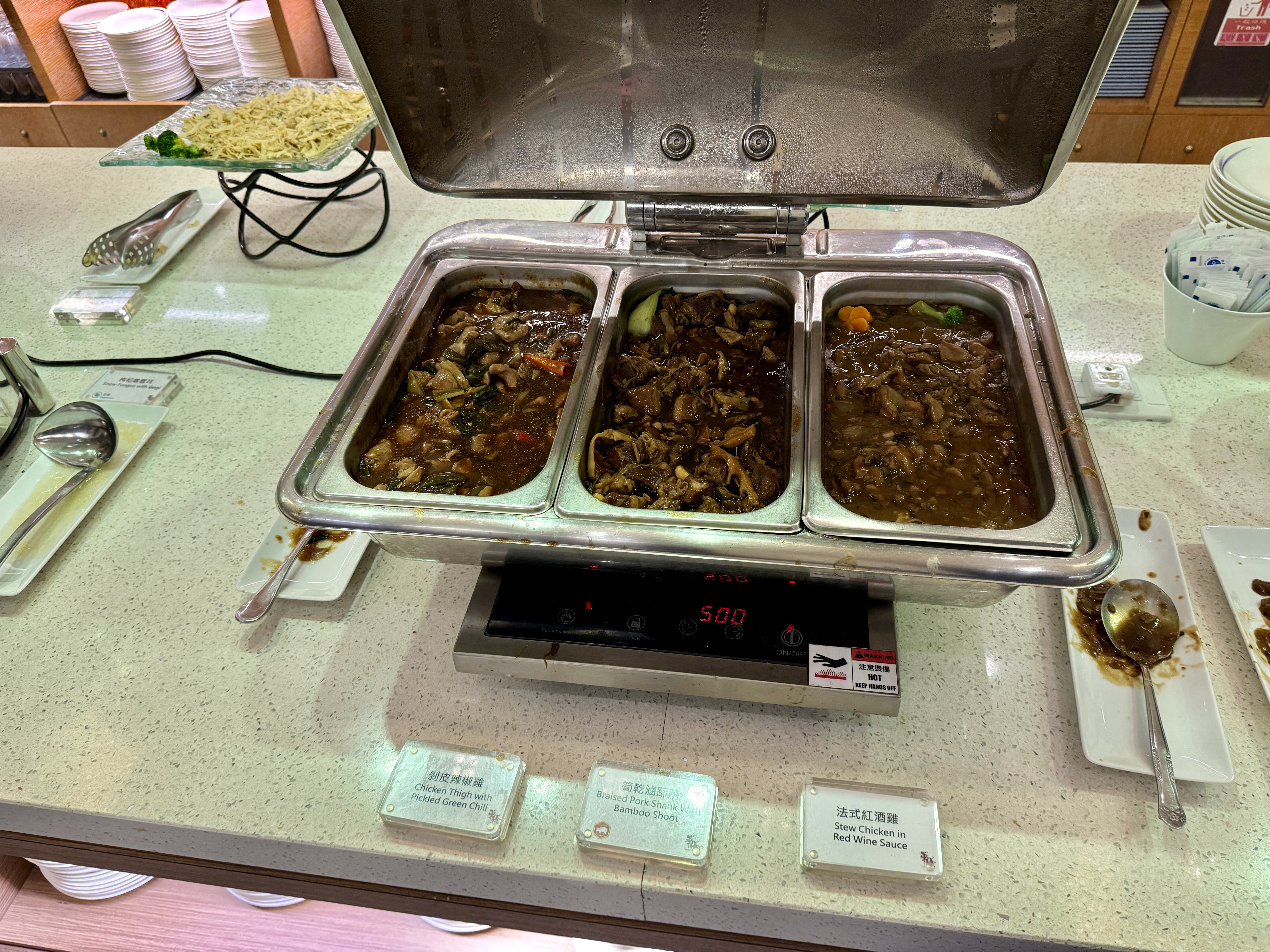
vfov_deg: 56.8
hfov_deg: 71.6
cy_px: 476
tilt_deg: -46.0
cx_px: 635
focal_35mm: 24
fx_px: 881
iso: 160
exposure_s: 1/60
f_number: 1.78
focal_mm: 6.86
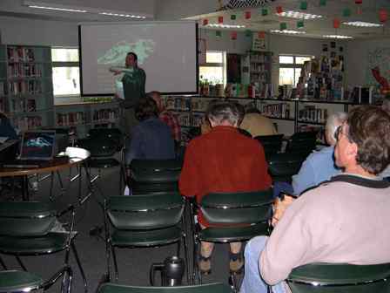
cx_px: 195
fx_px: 428
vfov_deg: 37.7
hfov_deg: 49.0
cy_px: 146
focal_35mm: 38
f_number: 2.8
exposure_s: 1/60
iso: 202
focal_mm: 8
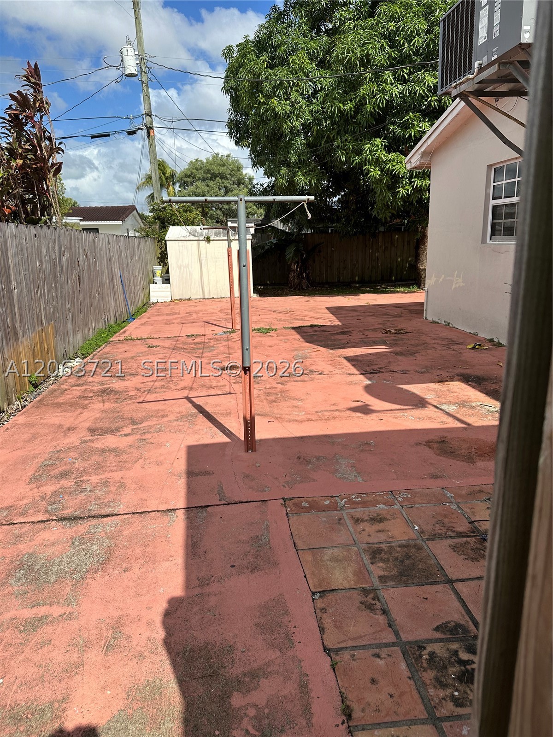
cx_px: 276
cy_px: 368
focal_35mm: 24
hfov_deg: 56.8
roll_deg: +1.1
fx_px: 511
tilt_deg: -13.4
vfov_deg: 71.6
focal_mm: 6.86
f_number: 1.78
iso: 80
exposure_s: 1/5848
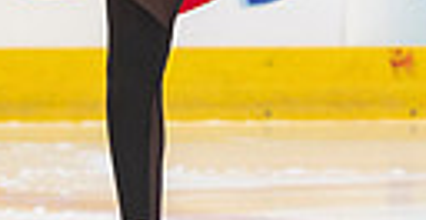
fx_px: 11897
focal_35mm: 1074
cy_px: -232
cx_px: 645
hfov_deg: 2.0
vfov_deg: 1.1
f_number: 3.2
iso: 800
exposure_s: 1/200
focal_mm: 135
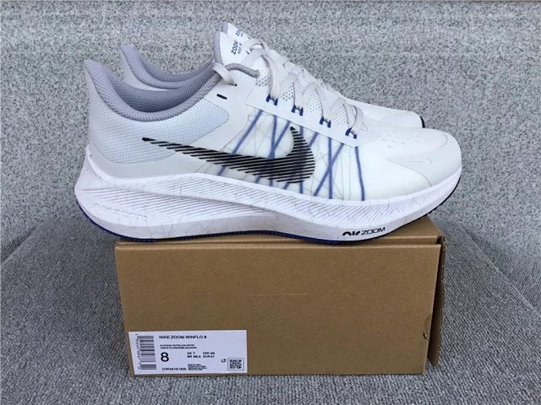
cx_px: 270
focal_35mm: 31
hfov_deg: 58.4
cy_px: 202
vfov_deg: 45.4
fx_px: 484
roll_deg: -0.2
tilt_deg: -20.0
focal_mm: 3.3
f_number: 2.4
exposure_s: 1/668
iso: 25
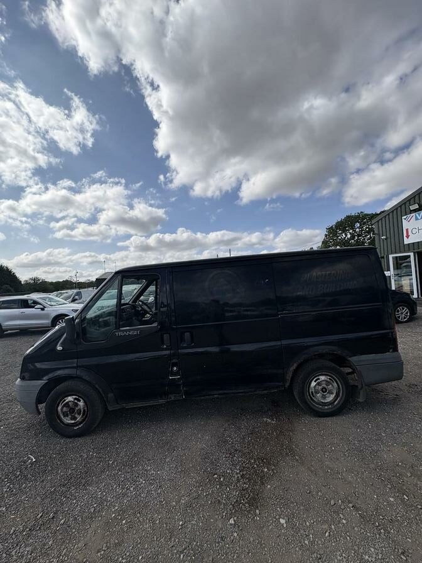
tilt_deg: +10.4
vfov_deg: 102.1
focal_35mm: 14
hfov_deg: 85.7
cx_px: 211
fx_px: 228
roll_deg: +4.8
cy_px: 282
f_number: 2.2
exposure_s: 1/2674
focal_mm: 2.22
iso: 50
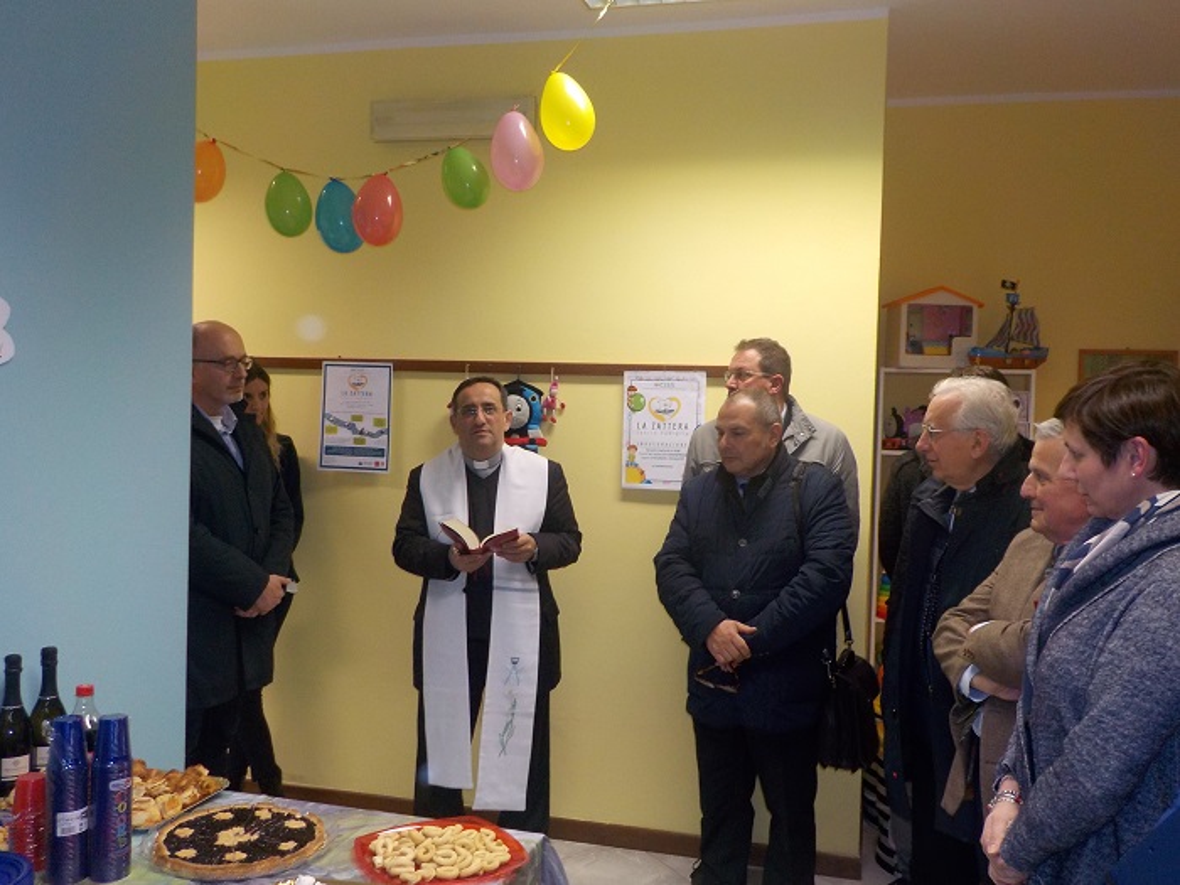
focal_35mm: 30
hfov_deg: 60.0
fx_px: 1023
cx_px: 590
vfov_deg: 46.8
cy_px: 442
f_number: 3.3
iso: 200
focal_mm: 4.1
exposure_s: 1/30
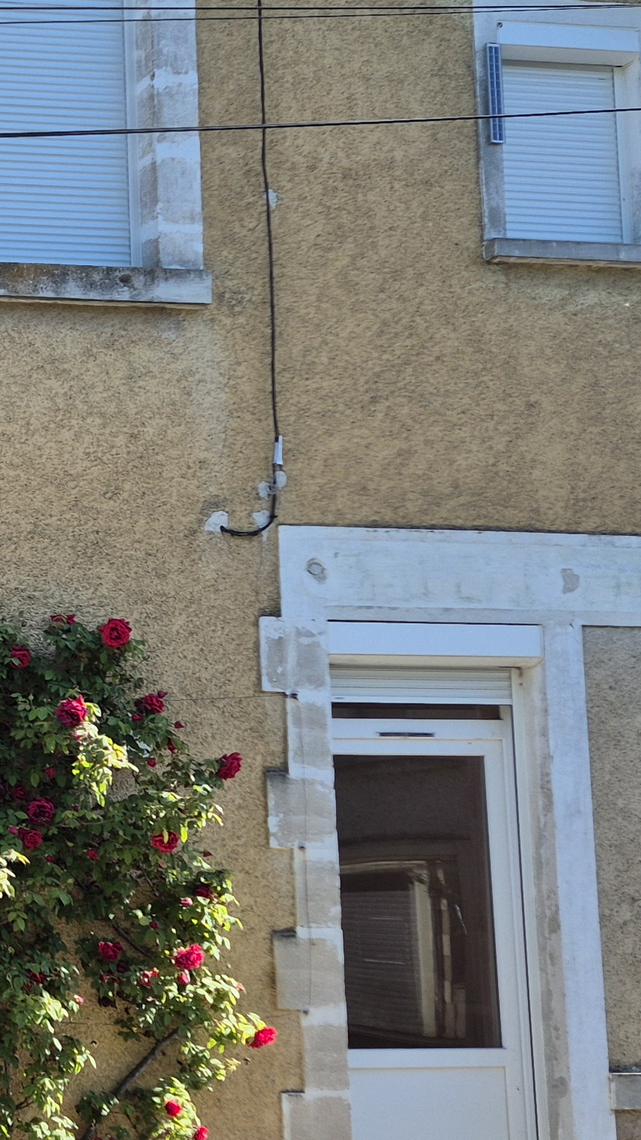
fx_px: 2025
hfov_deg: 15.7
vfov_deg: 31.4
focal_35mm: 67
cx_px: -473
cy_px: 649
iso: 25
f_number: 1.8
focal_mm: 5.4
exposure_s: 1/658
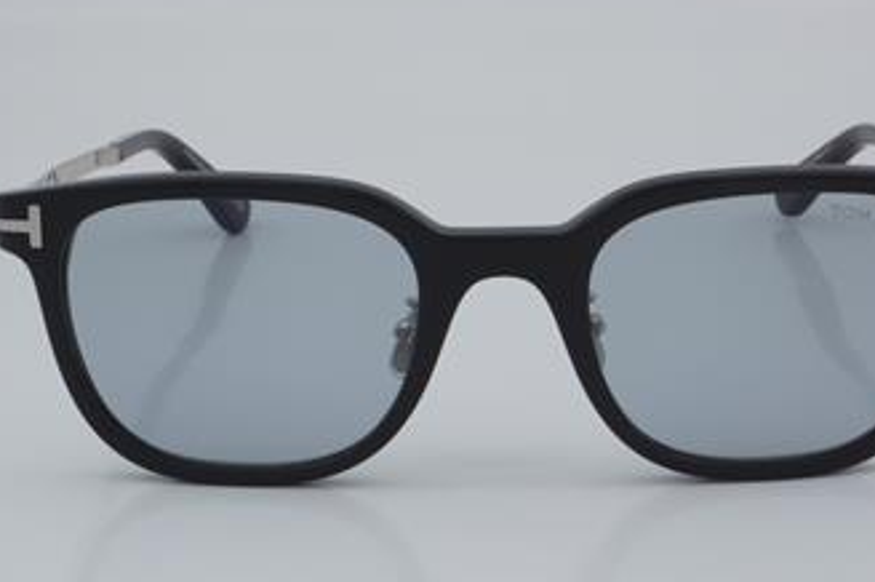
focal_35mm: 101
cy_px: 320
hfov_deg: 20.3
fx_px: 2443
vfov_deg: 13.6
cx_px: 504
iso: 100
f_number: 32
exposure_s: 1/4
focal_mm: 55
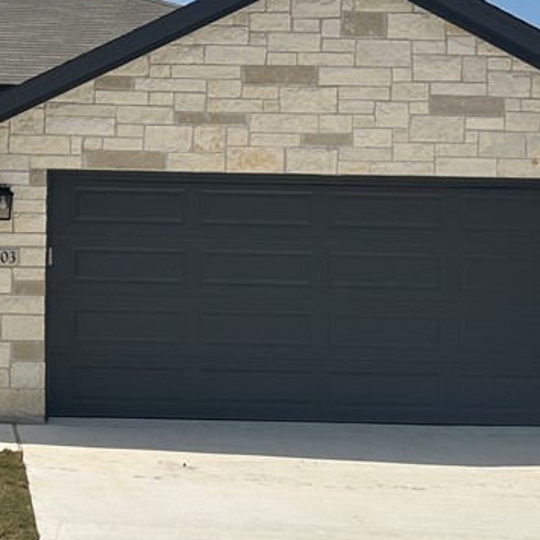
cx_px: 9
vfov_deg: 28.1
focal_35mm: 61
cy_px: 223
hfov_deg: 26.7
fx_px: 1077
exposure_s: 1/10753
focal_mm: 6.86
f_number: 1.78
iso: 80
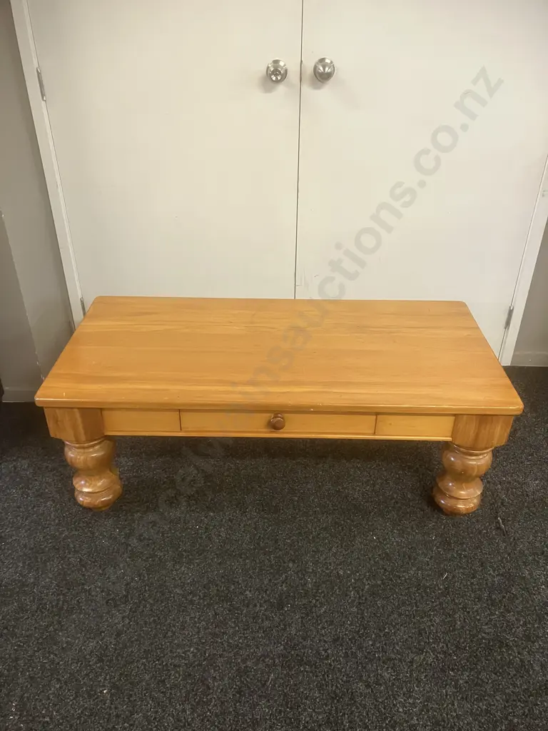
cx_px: 274
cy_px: 366
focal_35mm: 28
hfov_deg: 49.7
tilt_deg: -30.2
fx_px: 591
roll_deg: +0.0
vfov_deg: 63.4
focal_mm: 3.99
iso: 160
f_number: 1.8
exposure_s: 1/50
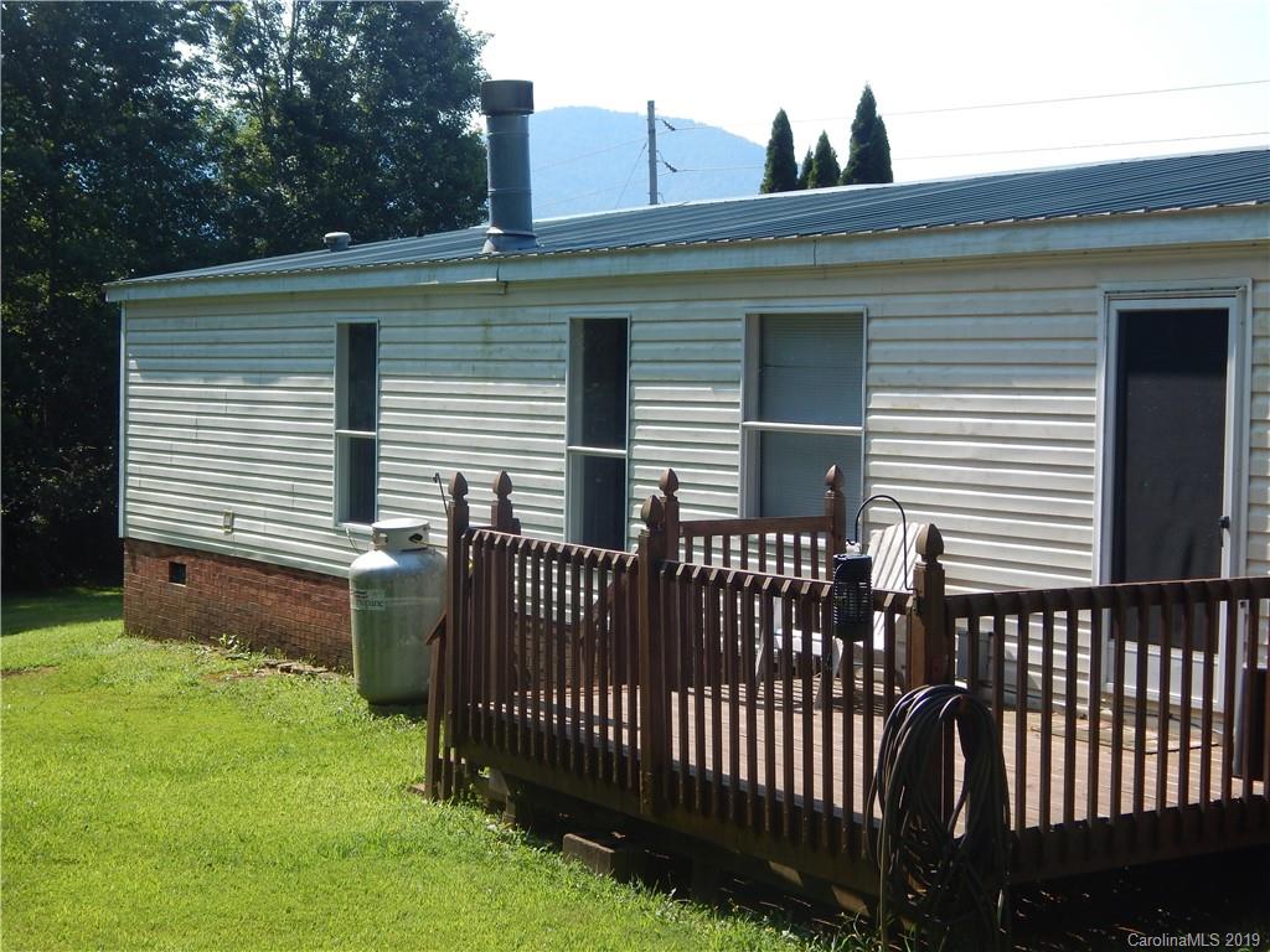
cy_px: 476
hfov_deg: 31.7
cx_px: 635
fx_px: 2238
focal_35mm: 61
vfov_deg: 24.0
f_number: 4
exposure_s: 1/640
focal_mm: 10.9
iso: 125
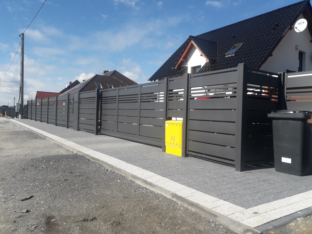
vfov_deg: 49.7
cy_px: 117
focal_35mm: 28
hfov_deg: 63.4
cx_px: 156
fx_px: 252
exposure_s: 1/1681
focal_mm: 3.7
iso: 40
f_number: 1.9
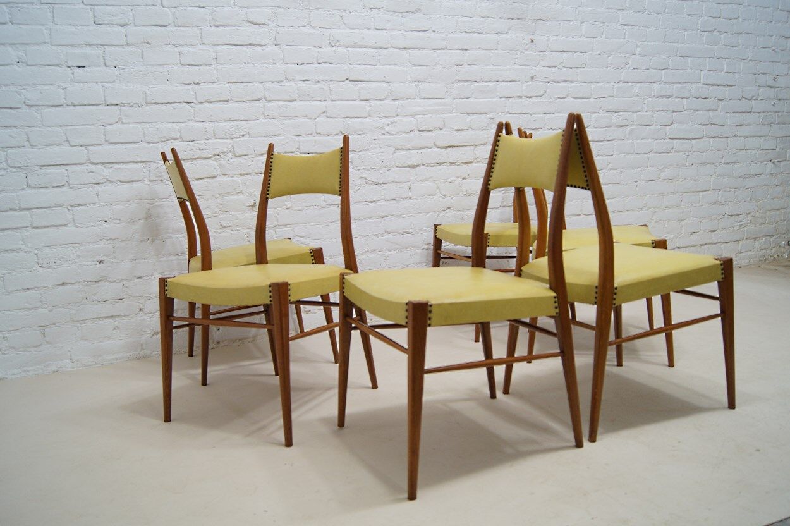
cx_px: 395
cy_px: 263
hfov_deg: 62.0
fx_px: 658
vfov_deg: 43.6
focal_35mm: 30
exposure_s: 1/40
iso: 200
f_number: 4
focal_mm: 20
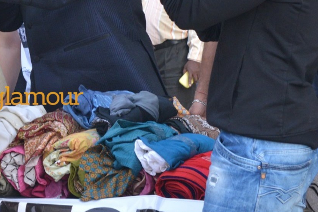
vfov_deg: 5.6
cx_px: -1
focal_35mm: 243
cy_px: -35
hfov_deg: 8.4
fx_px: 2148
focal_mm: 90
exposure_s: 1/250
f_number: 11
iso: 1250
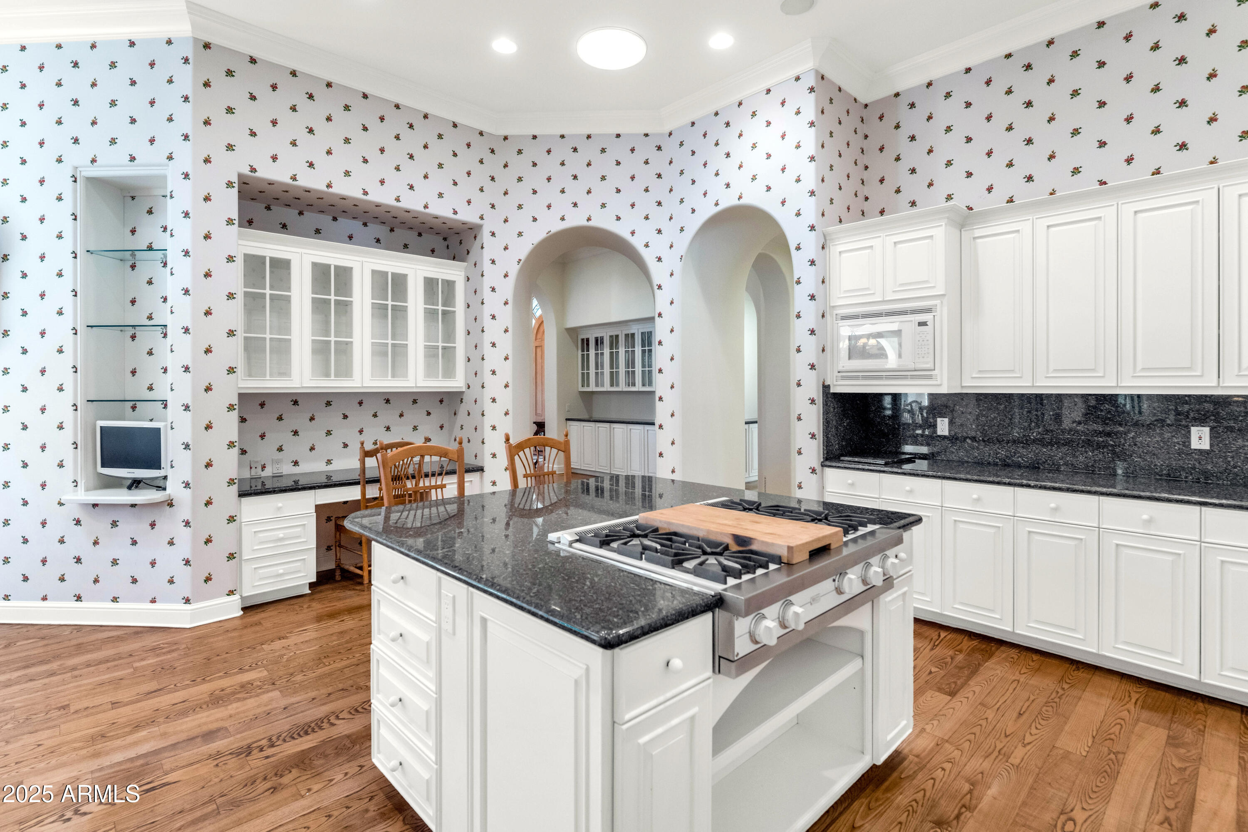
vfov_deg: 70.4
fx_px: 589
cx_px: 624
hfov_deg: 93.3
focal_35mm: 17
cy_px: 416
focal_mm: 17
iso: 1000
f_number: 5
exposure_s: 1/80
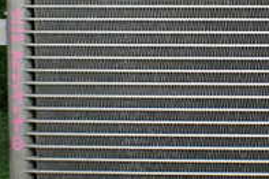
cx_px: 266
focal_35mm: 95
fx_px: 709
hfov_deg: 20.8
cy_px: 31
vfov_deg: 14.3
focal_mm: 5.4
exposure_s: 1/125
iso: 500
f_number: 2.3
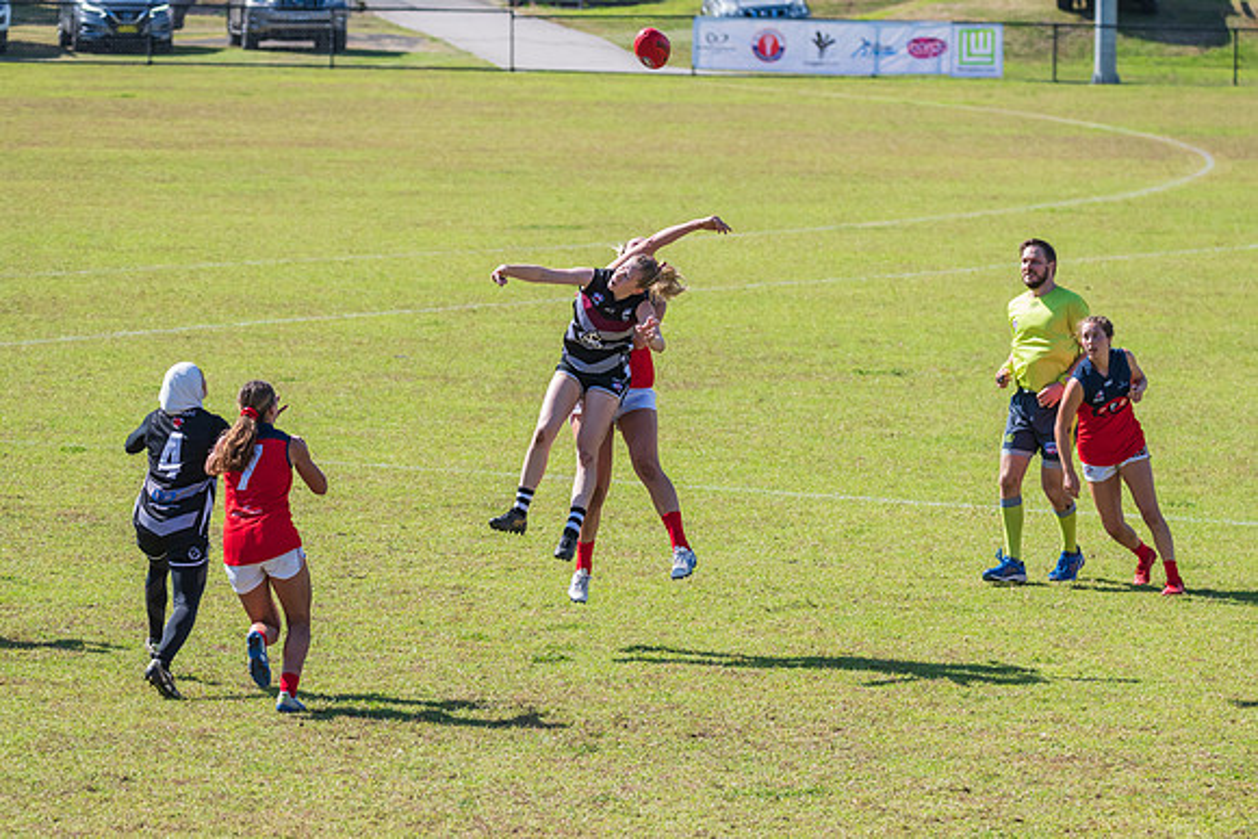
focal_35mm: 229
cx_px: 685
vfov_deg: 6.0
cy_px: 457
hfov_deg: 9.0
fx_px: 7998
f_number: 7.1
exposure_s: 1/2000
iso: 800
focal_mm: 210
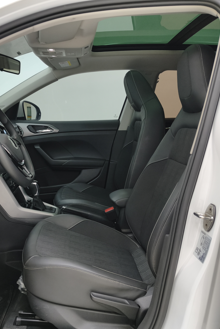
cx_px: 73
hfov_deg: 40.6
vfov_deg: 58.7
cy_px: 164
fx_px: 293
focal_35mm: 32
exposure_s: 1/53.3
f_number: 1.88
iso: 125
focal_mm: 5.56
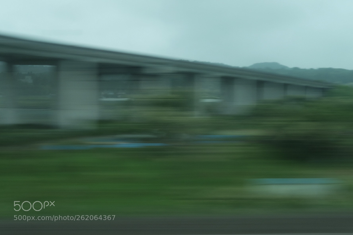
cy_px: 118
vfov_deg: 25.5
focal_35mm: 53
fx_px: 520
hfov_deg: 37.5
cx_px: 176
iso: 200
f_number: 16
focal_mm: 35
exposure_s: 1/5.3
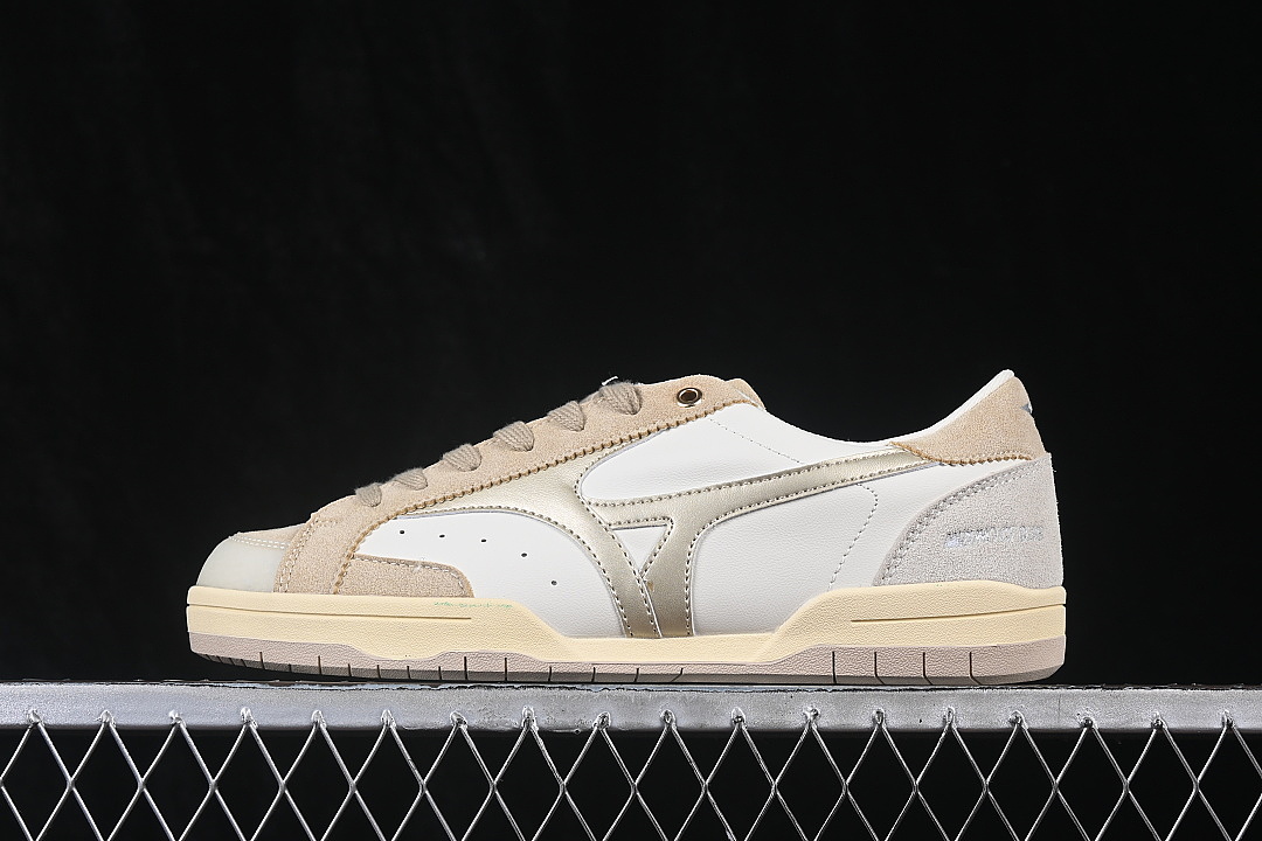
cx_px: 631
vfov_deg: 18.2
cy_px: 420
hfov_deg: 27.0
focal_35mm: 75
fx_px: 2629
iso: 160
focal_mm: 50
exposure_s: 1/60
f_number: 8
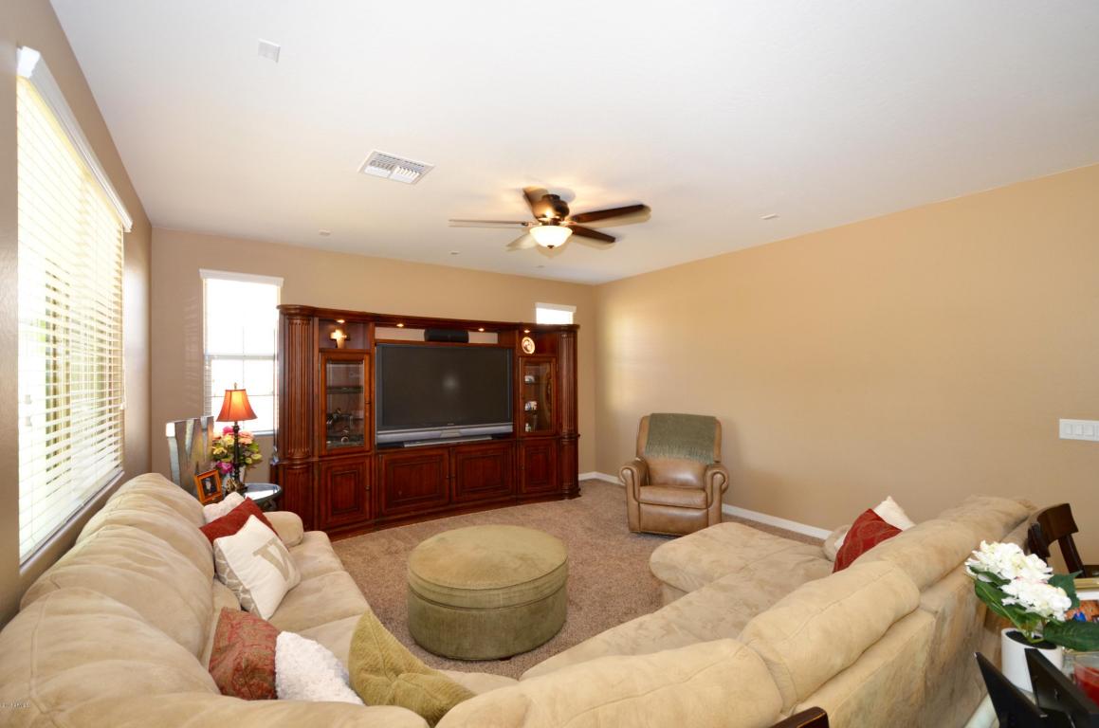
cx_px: 550
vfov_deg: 77.1
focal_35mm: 15
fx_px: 457
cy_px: 364
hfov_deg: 100.5
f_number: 4
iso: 560
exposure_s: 1/60
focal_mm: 10
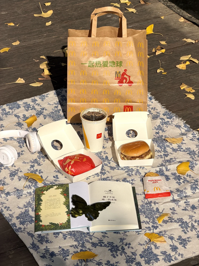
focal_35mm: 100
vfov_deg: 19.6
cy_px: 133
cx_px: 100
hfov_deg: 14.8
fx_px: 767
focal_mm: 16.89
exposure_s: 1/1167
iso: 20
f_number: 2.8
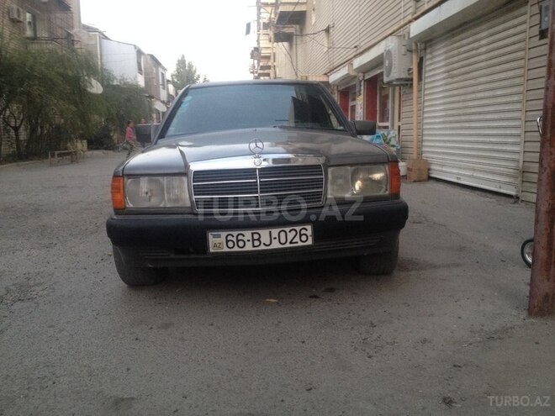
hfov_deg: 52.6
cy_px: 208
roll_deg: -0.1
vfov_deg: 40.7
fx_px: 561
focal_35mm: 35
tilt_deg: -10.5
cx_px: 278
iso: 125
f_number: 2.4
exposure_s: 1/20
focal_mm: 4.28
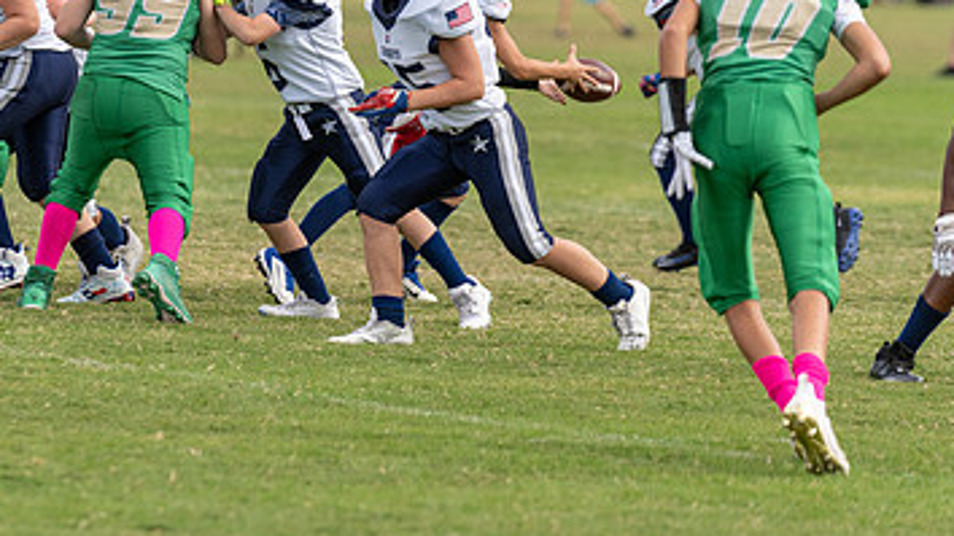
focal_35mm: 343
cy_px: 101
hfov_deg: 6.3
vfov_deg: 3.5
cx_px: 385
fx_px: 8675
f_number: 3.5
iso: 200
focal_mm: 200
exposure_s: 1/1250
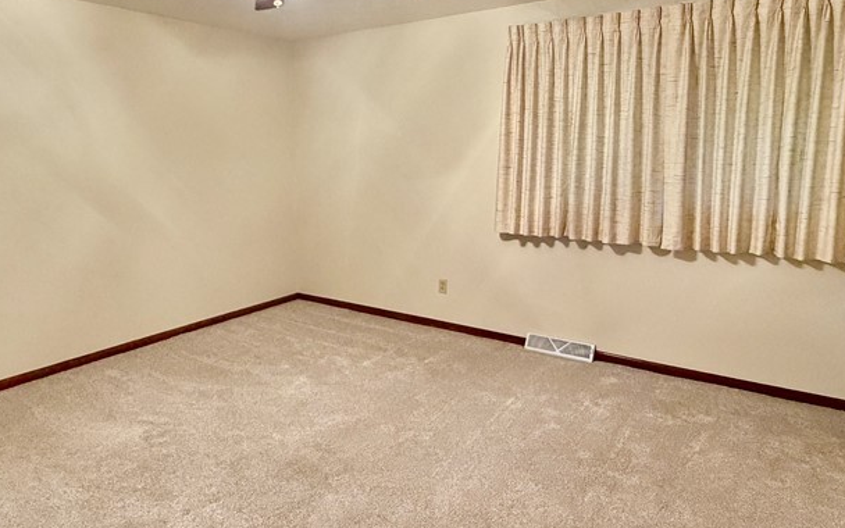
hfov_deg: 72.4
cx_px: 385
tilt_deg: -7.2
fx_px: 576
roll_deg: +1.6
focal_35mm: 25
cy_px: 224
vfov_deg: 49.1
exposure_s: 1/60
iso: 400
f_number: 2.2
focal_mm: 2.22
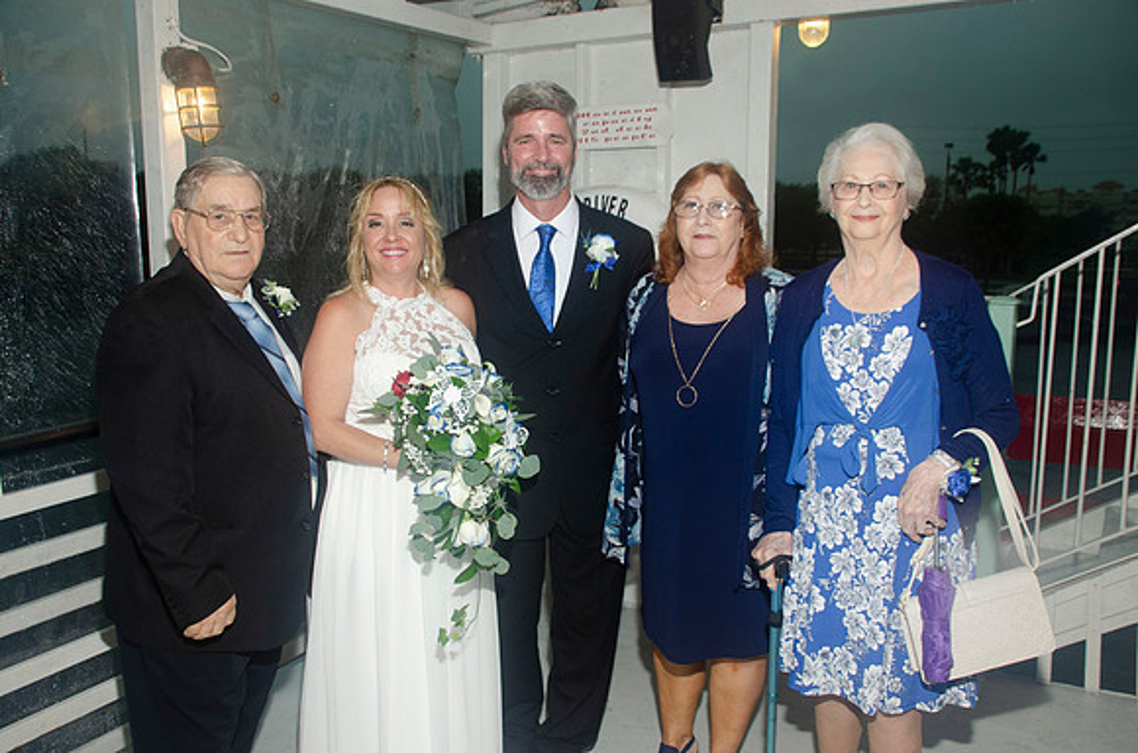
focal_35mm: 30
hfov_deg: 62.0
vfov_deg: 43.4
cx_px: 569
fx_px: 946
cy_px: 376
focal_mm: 20
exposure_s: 1/125
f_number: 5.6
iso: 400
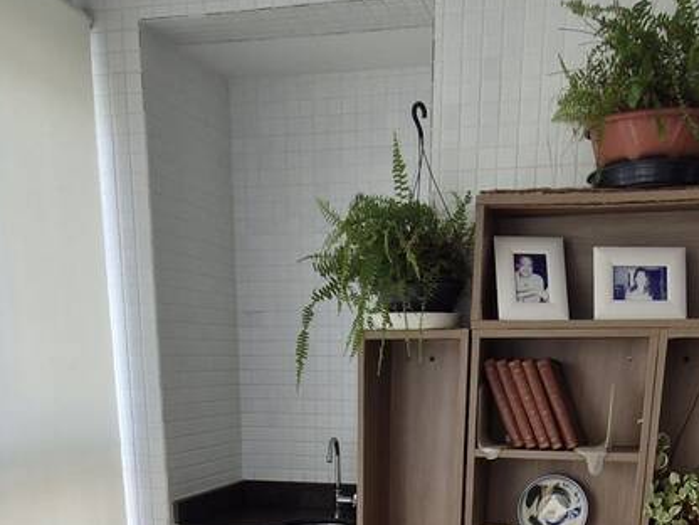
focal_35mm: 45
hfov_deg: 42.1
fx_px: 909
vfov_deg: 26.7
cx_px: 363
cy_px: 700
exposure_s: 1/120
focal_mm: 1.74
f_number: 2.2
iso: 50
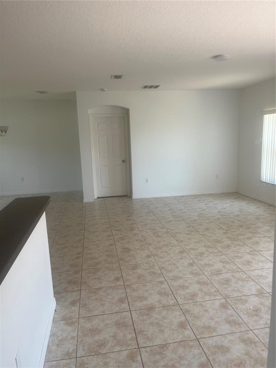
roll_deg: +1.8
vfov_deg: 67.3
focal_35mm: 26
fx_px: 276
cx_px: 138
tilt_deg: -8.5
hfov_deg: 53.1
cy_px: 184
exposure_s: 1/121
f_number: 1.6
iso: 40
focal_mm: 5.1
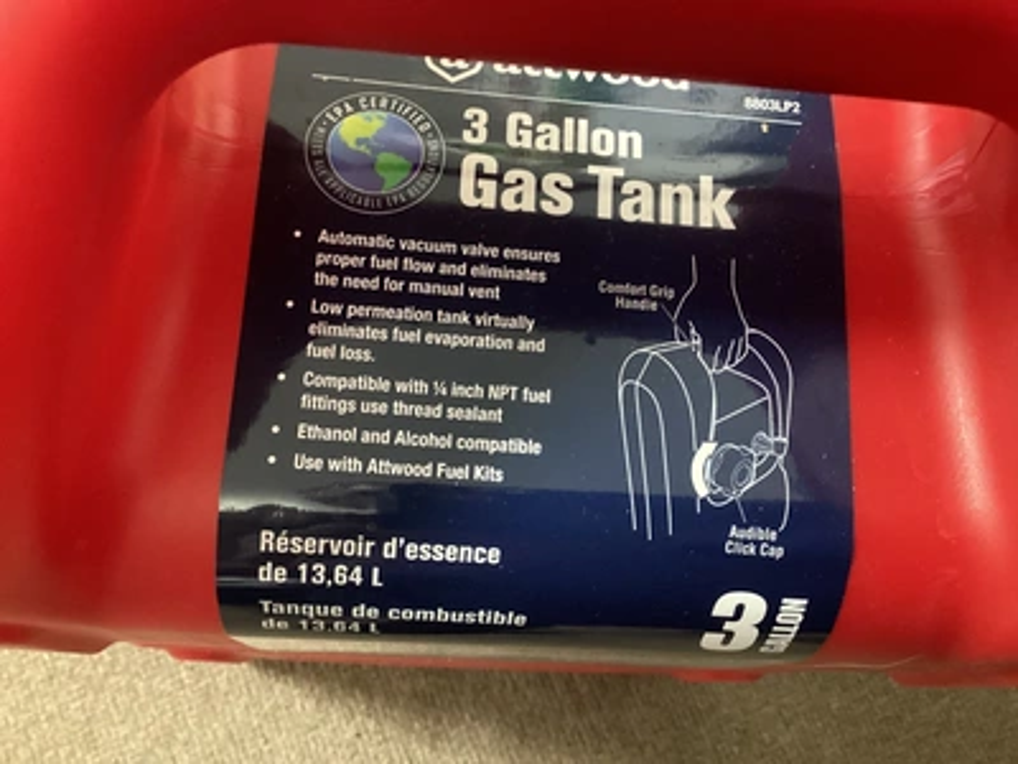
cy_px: 382
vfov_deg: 45.4
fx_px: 912
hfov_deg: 58.4
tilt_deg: -72.1
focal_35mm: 31
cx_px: 509
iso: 640
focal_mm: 3.3
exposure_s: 1/20
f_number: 2.4
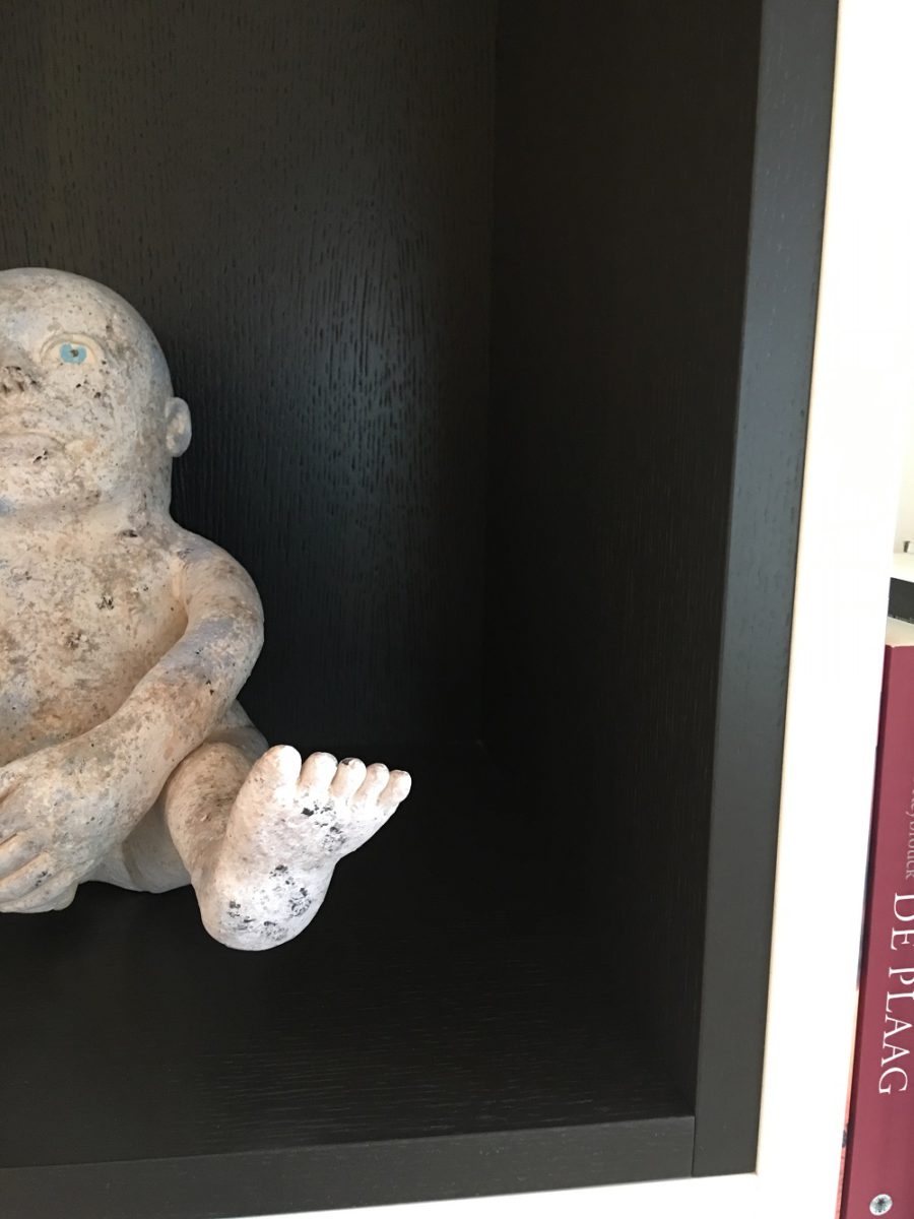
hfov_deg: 48.2
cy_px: 610
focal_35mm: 29
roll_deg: -1.3
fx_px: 1021
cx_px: 457
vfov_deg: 61.7
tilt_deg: -9.7
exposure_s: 1/8
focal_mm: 4.15
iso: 100
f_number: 2.2
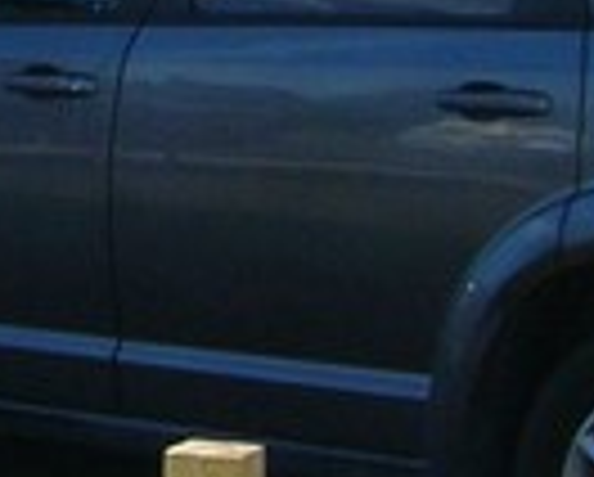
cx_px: -274
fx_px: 4525
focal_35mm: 257
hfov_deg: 7.4
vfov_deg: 5.9
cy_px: -418
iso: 50
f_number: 4.9
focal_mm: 5.7
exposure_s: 1/244
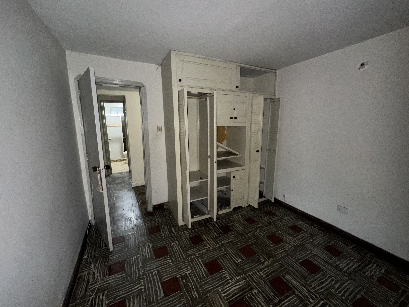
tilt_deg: -10.7
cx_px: 204
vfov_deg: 85.7
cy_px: 154
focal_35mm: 14
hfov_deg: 102.1
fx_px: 165
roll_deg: +0.4
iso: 200
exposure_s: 1/30
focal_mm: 2.22
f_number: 2.2
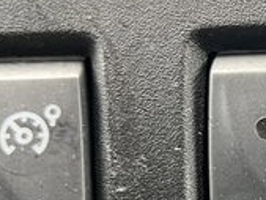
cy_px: 175
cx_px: 428
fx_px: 900
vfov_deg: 12.6
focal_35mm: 117
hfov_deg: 15.2
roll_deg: +0.5
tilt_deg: -12.8
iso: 125
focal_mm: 5.1
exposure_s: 1/94
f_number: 1.6
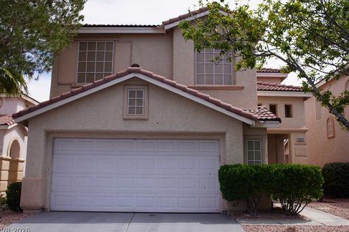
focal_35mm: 36
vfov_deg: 37.3
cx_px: 174
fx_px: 344
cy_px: 116
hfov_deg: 53.8
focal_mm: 23
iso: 100
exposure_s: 1/500
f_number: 5
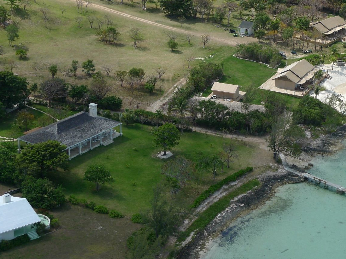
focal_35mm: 94
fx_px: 940
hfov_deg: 20.7
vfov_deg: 15.7
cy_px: 92
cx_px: 260
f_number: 4
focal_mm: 12.8
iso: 80
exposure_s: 1/800
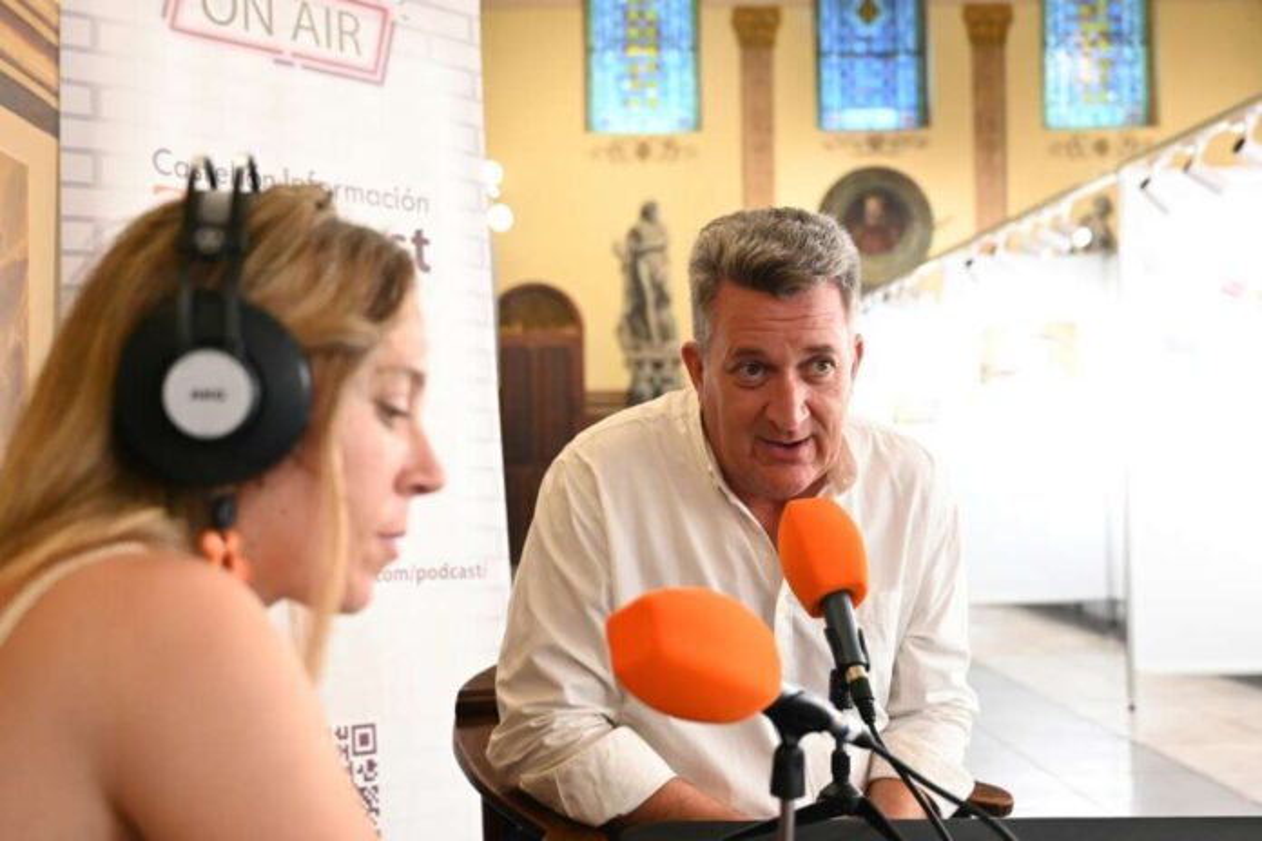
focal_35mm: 44
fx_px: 1542
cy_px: 420
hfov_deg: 44.5
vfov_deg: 30.5
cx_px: 631
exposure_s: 1/250
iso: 6400
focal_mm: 44
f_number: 4
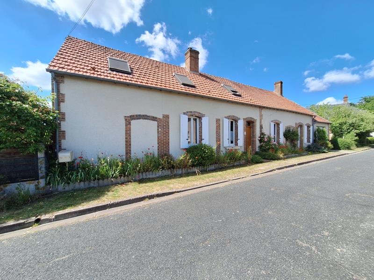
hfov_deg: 106.2
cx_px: 187
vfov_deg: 89.9
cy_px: 140
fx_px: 140
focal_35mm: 13
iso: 40
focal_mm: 1.74
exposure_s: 1/1558
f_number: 2.2
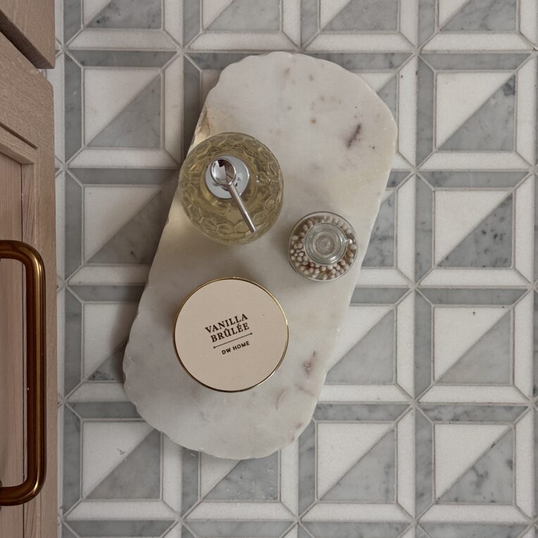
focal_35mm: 57
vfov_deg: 30.0
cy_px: 285
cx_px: 270
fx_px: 1002
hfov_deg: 30.0
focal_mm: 6.76
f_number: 1.78
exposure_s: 1/60
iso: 250
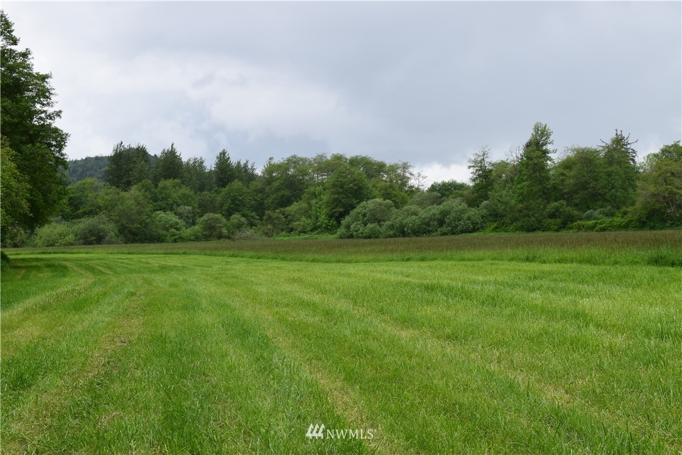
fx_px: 1279
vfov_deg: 20.2
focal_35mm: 68
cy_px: 228
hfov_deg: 29.9
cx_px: 341
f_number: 10
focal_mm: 45
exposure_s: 1/250
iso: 400
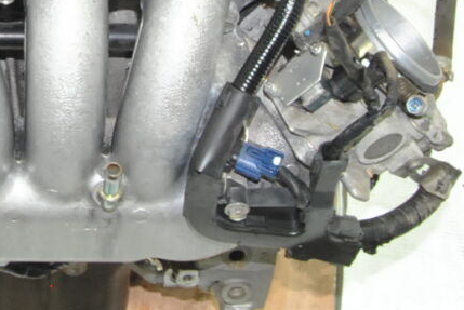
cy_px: -93
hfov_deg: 17.7
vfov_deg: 11.9
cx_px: -37
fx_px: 1445
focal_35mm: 112
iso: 800
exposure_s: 1/8
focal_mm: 20
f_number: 22
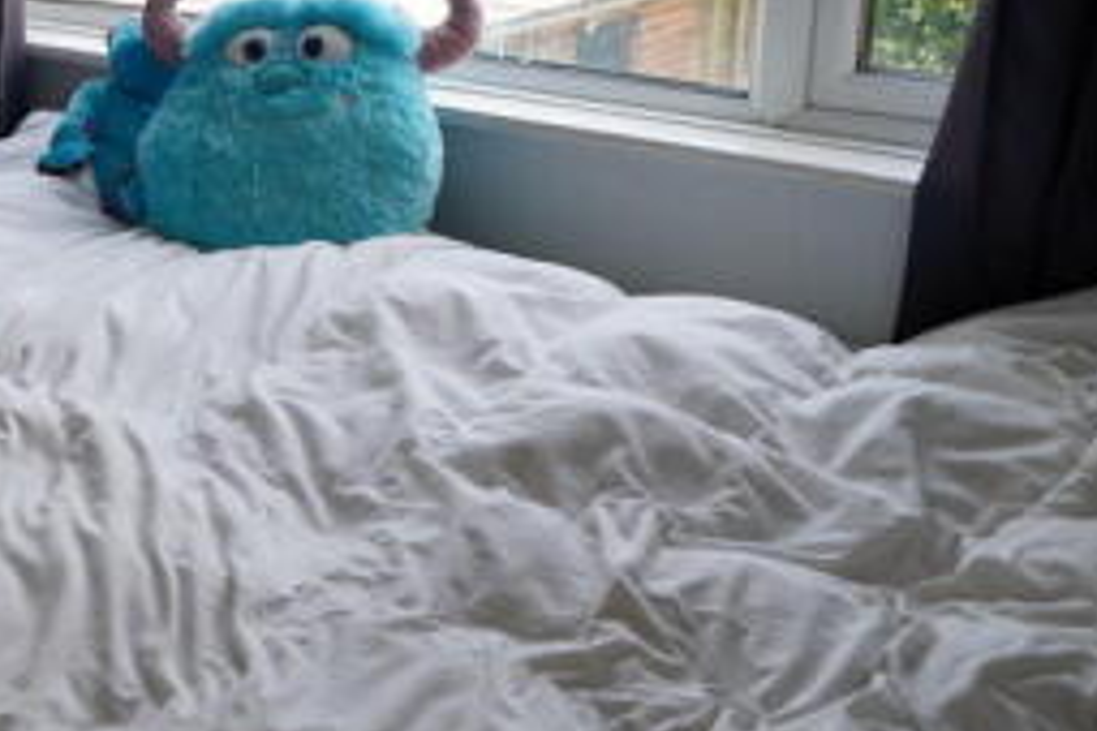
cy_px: 71
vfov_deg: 17.5
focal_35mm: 77
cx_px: -80
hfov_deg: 24.7
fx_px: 2346
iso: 100
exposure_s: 1/100
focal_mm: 30
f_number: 5
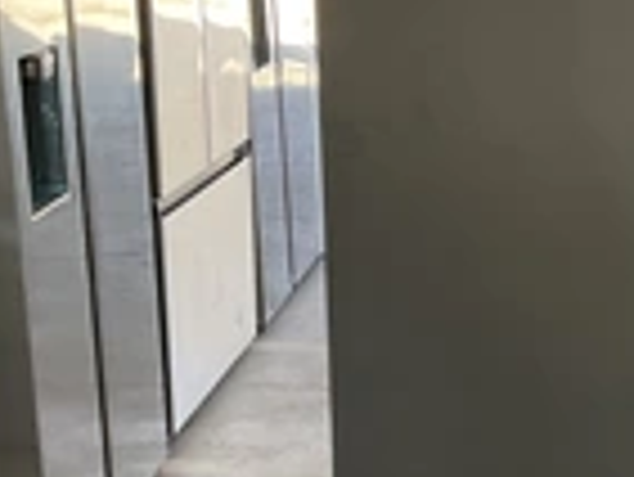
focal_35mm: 82
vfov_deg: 18.0
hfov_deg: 22.7
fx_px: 1503
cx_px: 661
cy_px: 328
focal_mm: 3
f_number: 1.8
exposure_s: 1/60
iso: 50
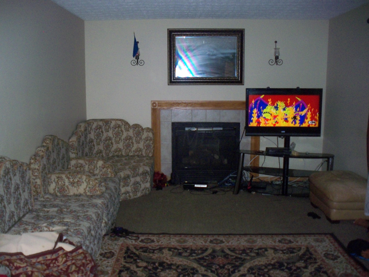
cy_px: 138
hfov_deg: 49.0
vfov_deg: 37.7
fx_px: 405
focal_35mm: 38
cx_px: 184
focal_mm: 6.3
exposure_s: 1/60
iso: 320
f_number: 3.5
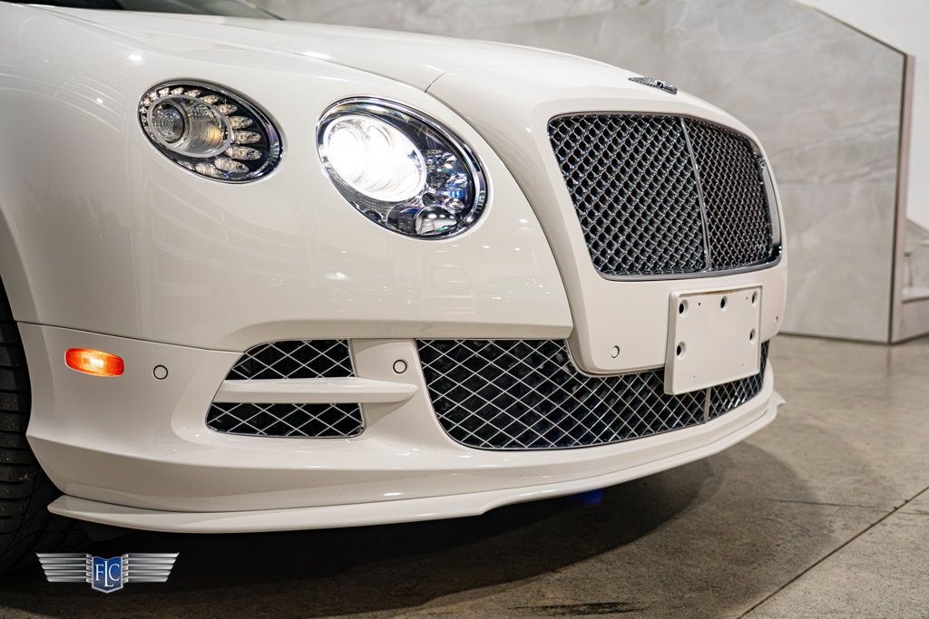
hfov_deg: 51.9
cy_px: 310
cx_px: 464
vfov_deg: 36.0
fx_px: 955
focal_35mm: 37
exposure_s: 1/80
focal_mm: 37
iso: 1000
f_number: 4
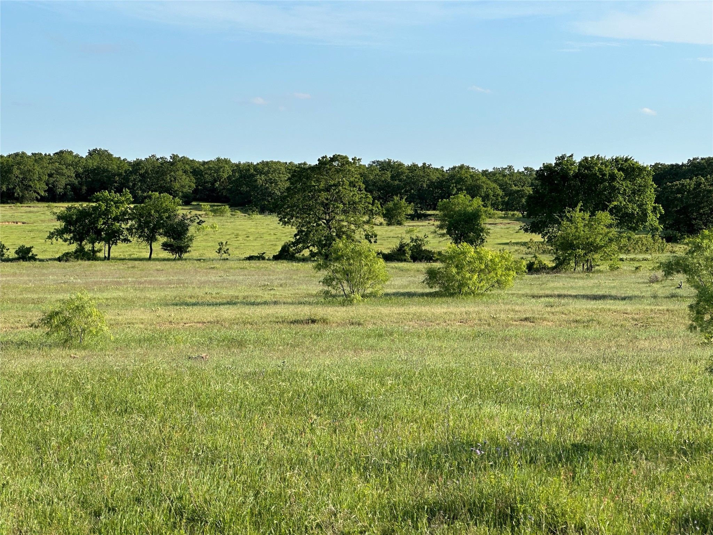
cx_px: 356
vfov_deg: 19.1
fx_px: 1586
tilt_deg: -2.3
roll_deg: +1.3
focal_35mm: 77
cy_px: 268
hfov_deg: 25.3
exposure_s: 1/558
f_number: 2.8
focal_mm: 9
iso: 32
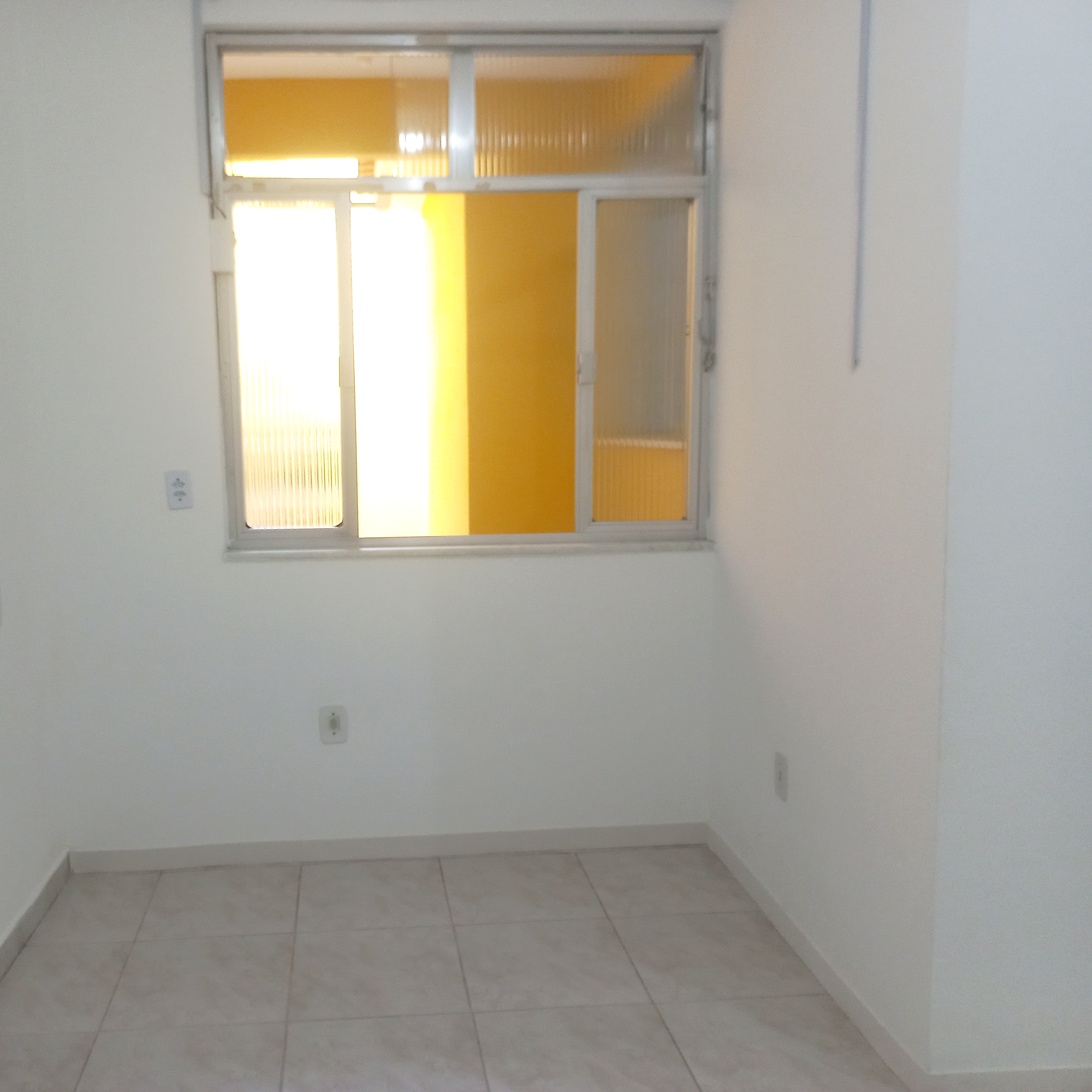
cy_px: 544
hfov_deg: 53.3
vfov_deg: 54.0
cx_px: 395
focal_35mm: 30
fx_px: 1071
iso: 160
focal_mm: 4.6
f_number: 1.8
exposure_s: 1/60.2
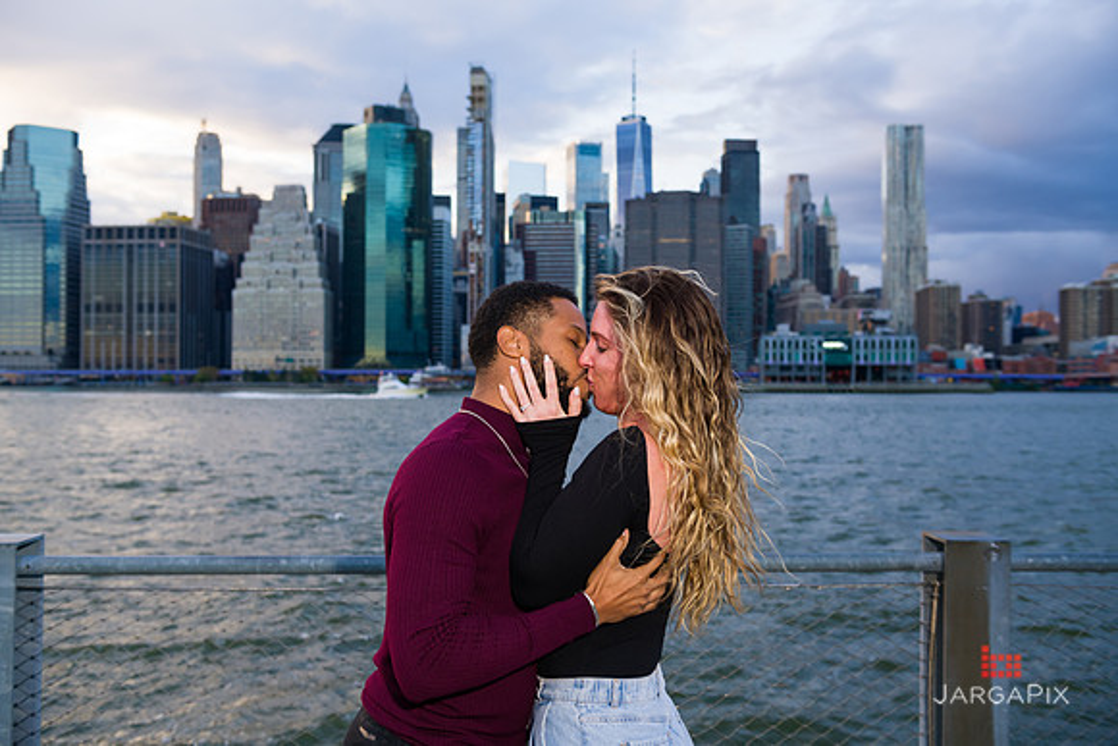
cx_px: 559
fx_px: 1056
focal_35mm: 34
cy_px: 373
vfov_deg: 38.9
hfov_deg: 55.8
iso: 250
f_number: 4
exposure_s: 1/200
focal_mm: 34
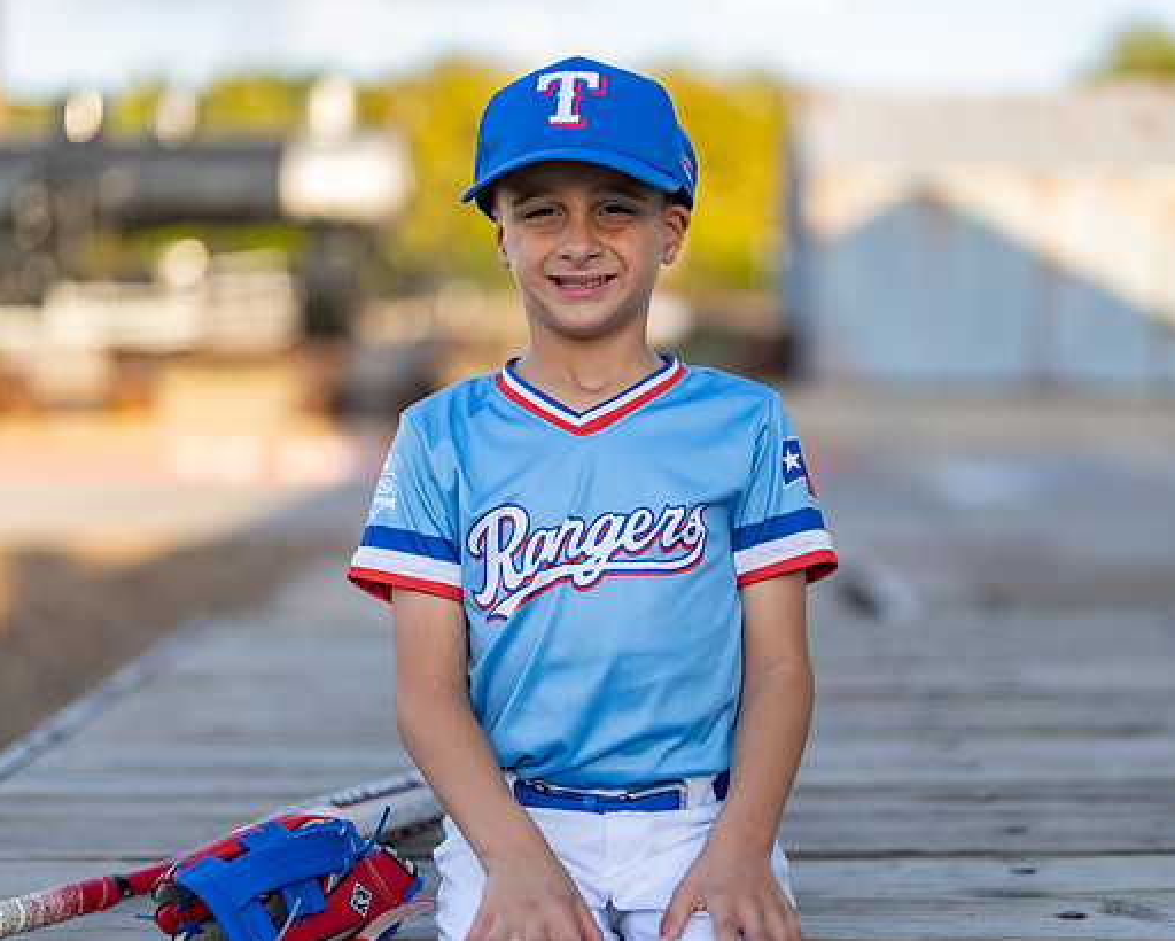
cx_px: 627
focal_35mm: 67
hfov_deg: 28.3
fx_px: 2331
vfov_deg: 22.8
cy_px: 538
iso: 100
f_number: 1.2
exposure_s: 1/2000
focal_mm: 50
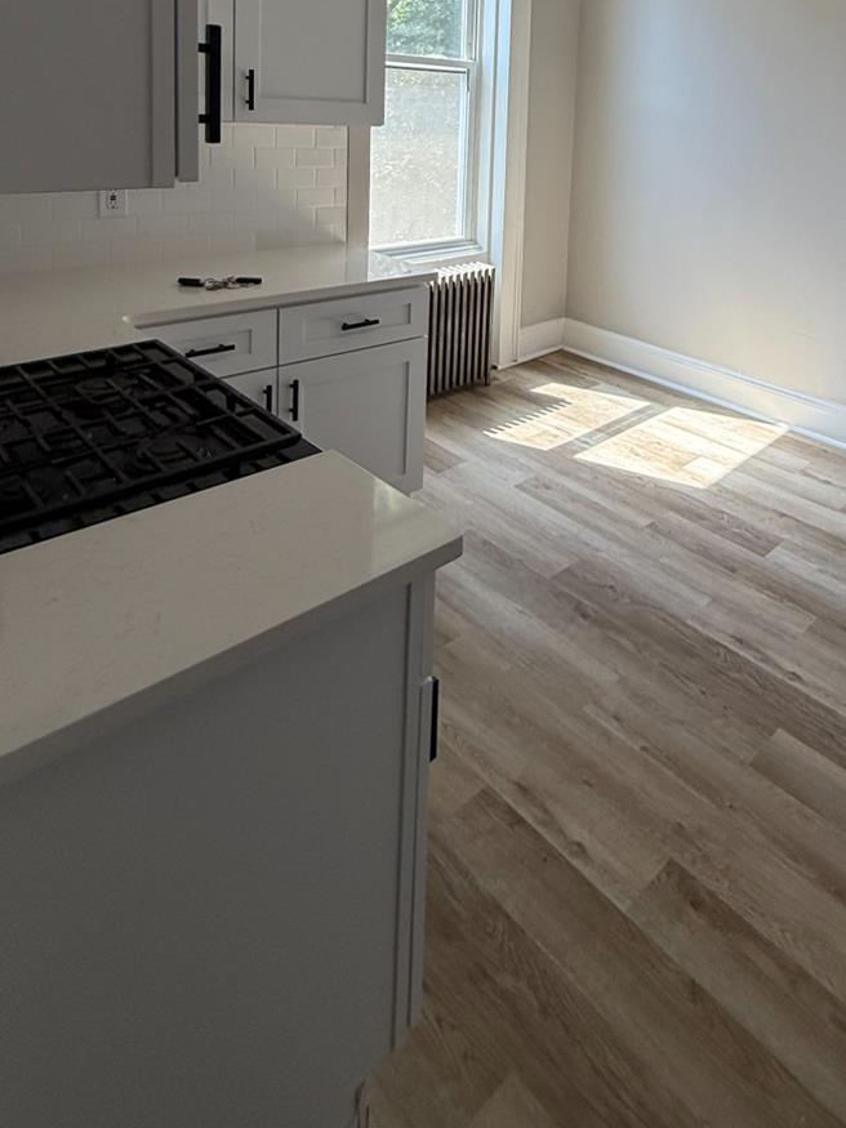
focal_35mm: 24
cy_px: 197
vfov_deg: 64.1
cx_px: 612
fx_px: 782
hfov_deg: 54.7
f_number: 2.2
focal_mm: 2.22
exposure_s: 1/245
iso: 64
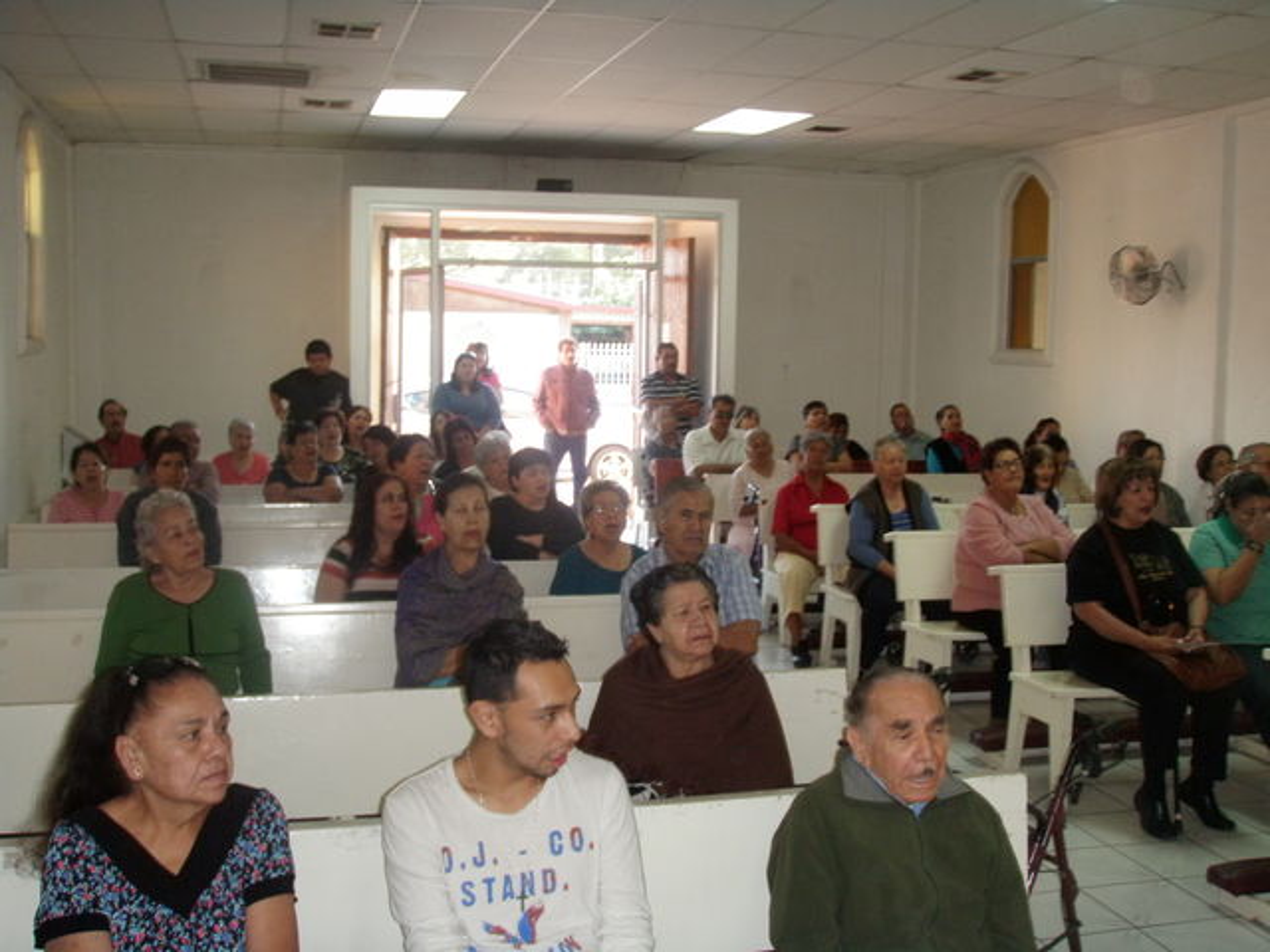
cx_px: 635
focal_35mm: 38
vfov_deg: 37.7
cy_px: 476
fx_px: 1394
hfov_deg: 49.0
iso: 250
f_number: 3.5
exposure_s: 1/30
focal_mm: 6.7
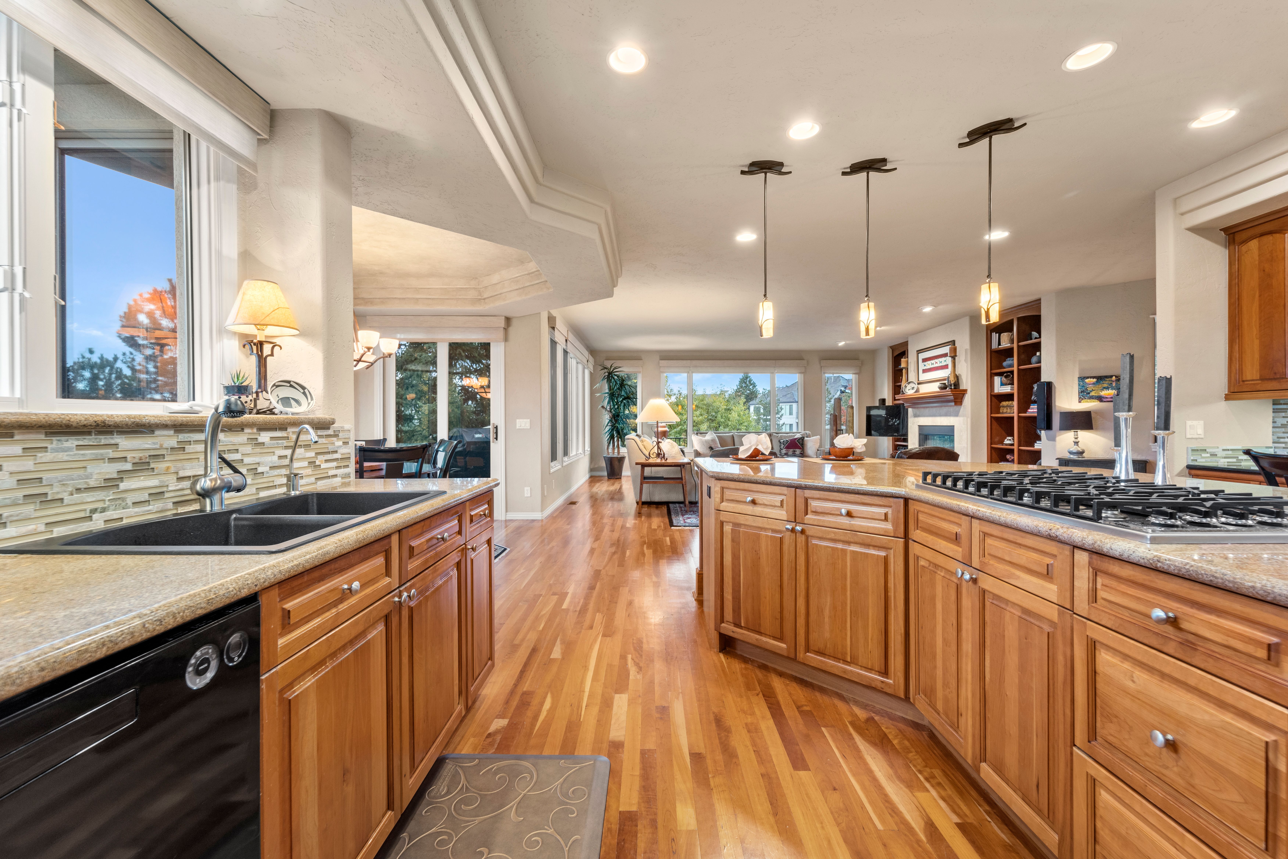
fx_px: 501
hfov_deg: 104.3
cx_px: 644
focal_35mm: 14
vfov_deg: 81.2
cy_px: 430
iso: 320
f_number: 8
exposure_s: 1/1.25
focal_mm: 14
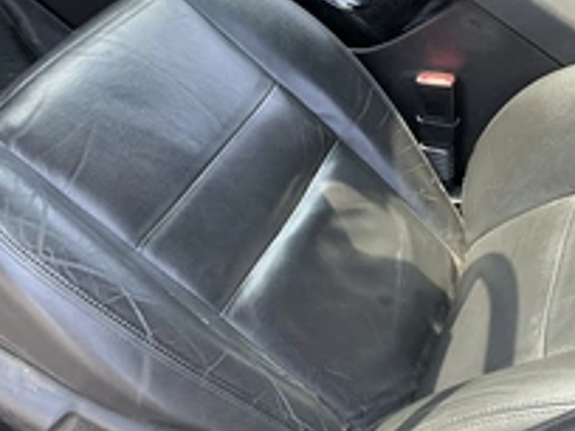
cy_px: 135
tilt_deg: -36.2
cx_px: 426
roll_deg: -39.2
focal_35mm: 55
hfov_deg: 34.3
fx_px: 914
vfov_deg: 26.4
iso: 40
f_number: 1.8
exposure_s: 1/122
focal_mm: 3
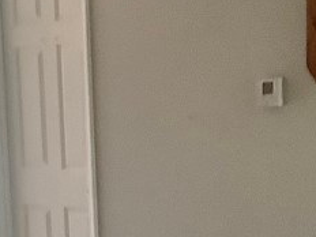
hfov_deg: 14.2
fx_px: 1251
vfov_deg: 10.5
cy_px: 335
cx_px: 14
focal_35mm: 137
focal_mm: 3.3
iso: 400
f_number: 2.4
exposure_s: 1/60
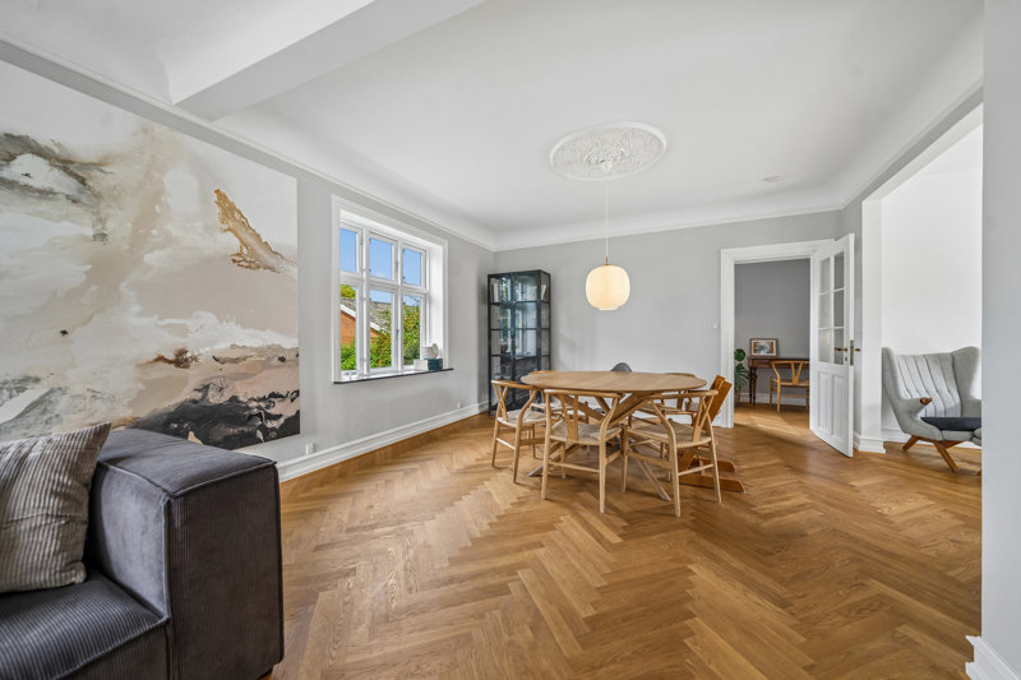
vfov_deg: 85.4
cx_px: 510
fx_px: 369
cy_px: 340
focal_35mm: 13
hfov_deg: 108.3
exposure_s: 1/80
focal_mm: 13
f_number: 5
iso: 400
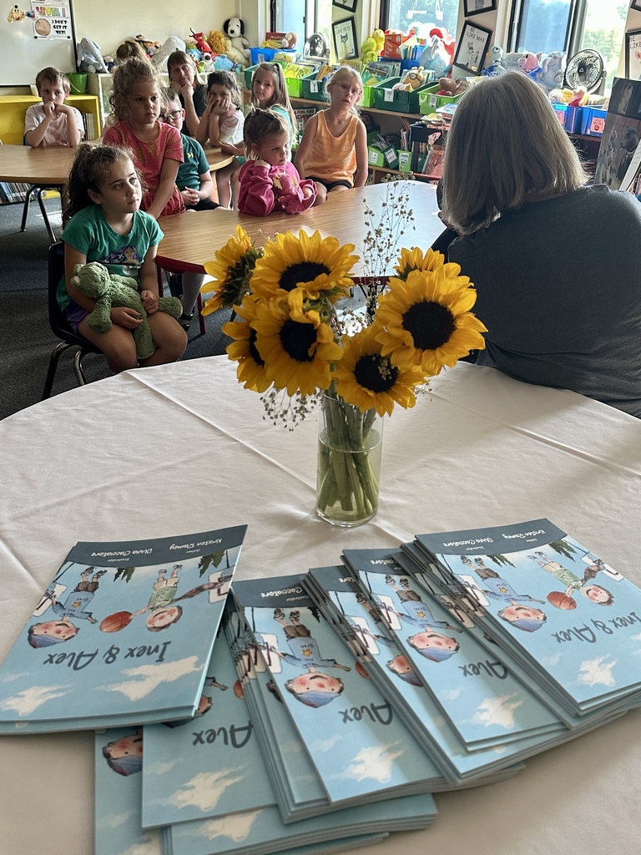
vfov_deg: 71.6
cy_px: 428
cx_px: 320
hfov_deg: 56.8
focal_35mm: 24
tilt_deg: -23.9
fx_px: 593
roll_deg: -3.1
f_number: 1.78
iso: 200
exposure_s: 1/90
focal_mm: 6.86
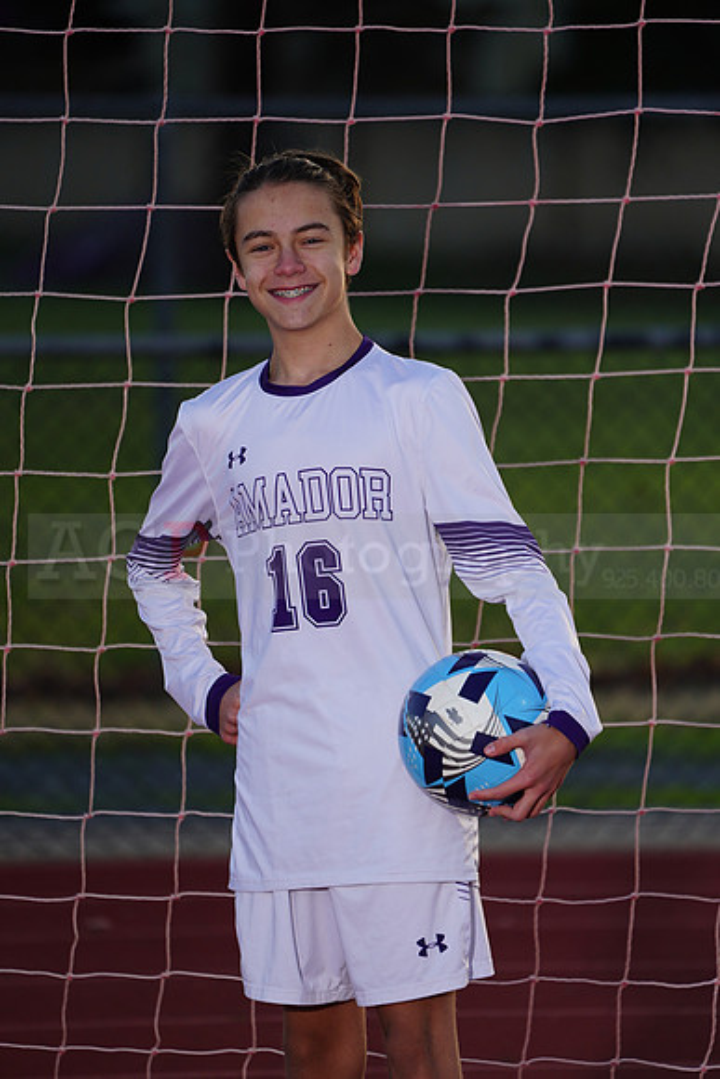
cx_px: 360
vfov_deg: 5.2
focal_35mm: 400
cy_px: 540
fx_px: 11992
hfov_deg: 3.4
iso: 200
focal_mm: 400
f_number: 5.6
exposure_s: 1/250
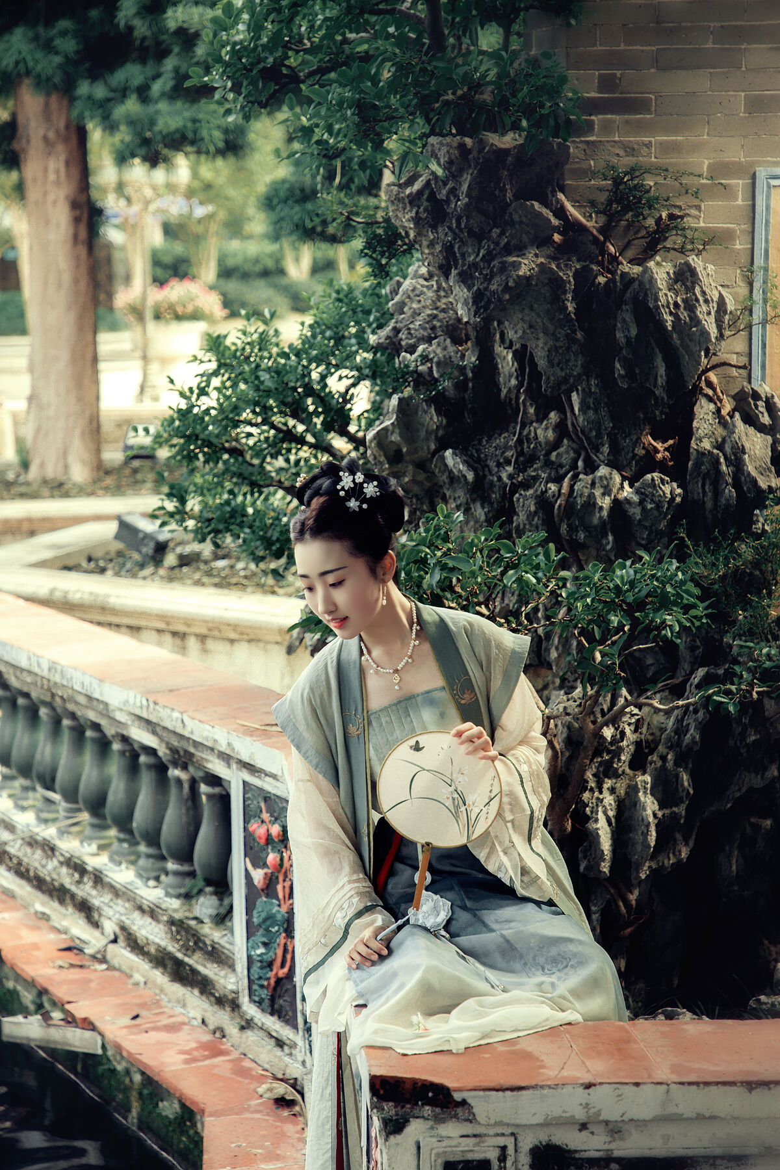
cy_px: 585
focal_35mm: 85
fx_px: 2762
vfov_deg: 23.9
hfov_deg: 16.1
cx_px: 390
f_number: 4
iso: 200
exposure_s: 1/80
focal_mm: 85
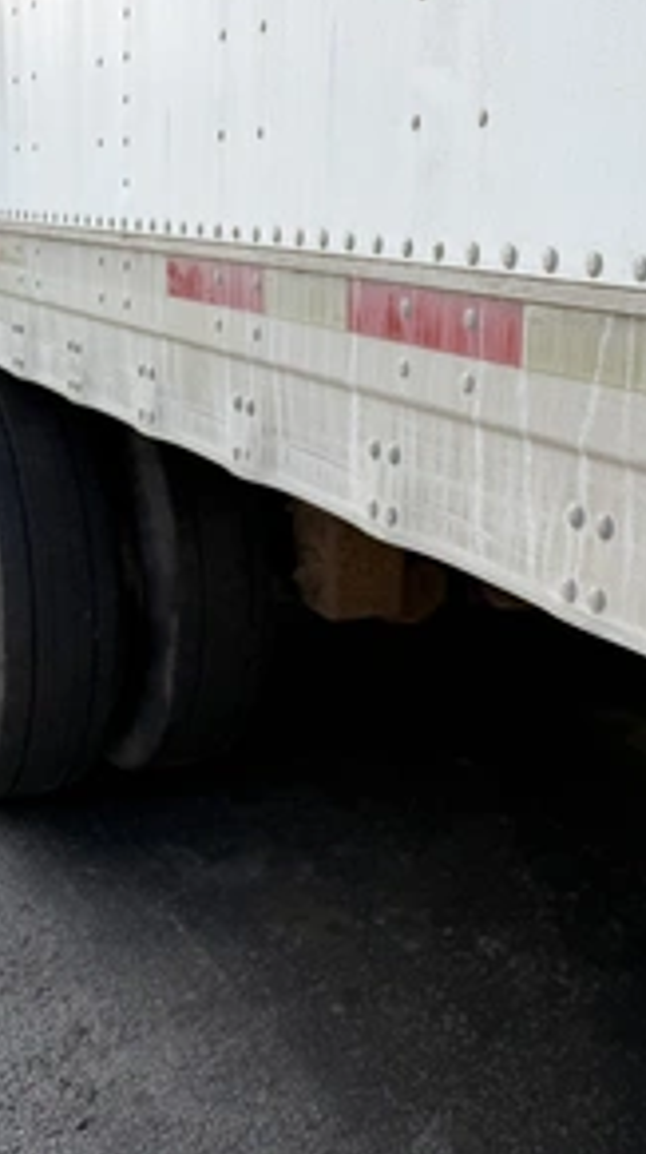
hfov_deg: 30.3
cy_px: 567
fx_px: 1100
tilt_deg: -9.4
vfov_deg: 55.3
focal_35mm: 36
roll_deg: -4.3
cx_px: 658
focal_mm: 6.76
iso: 80
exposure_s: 1/1855
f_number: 1.78
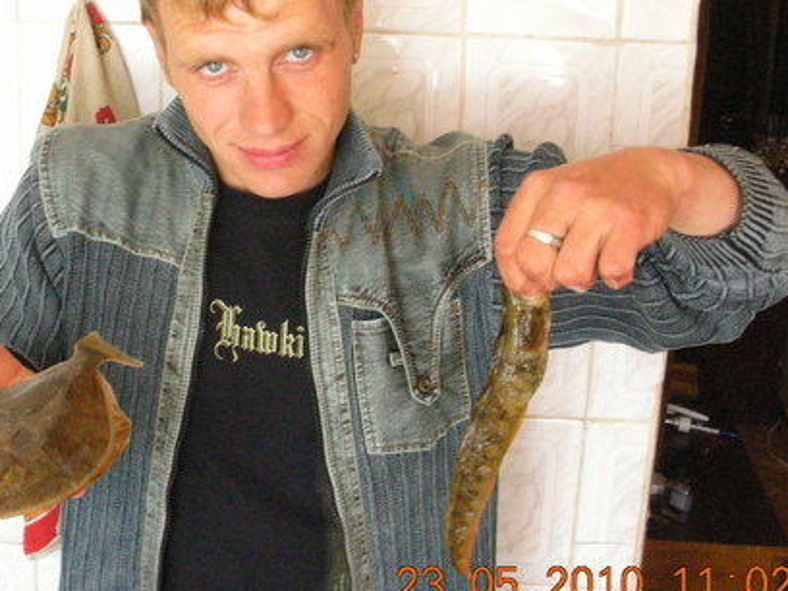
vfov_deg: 24.3
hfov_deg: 31.6
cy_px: 183
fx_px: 1366
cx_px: 201
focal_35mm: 60
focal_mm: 5.8
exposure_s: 1/31.5
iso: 400
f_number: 3
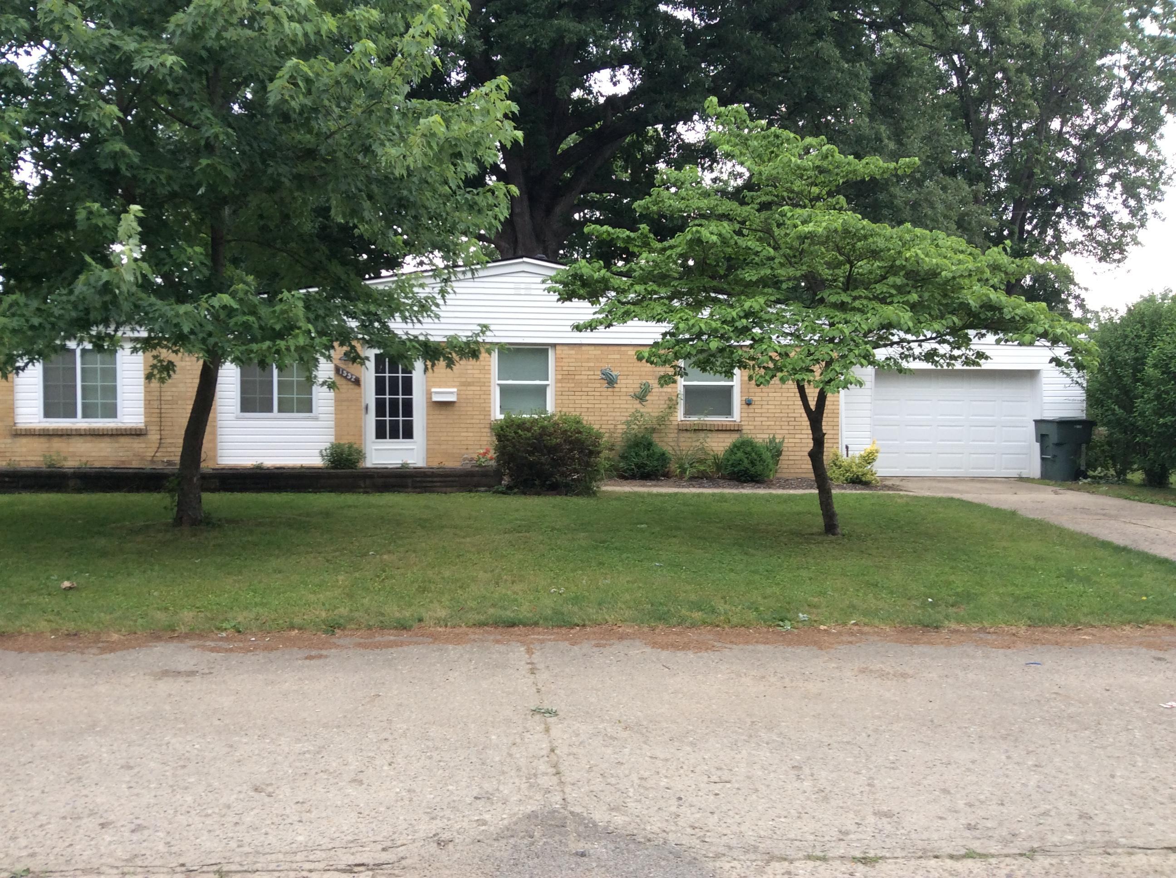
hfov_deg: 56.9
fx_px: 1086
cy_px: 439
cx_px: 588
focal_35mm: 32
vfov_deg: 44.1
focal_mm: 3.3
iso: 32
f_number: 2.4
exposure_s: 1/193
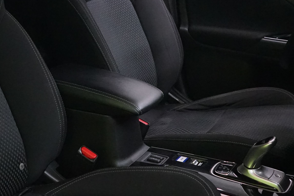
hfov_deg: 27.4
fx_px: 596
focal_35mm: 73
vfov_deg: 18.6
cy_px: 77
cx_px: 77
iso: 6400
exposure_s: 1/160
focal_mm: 28
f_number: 3.5
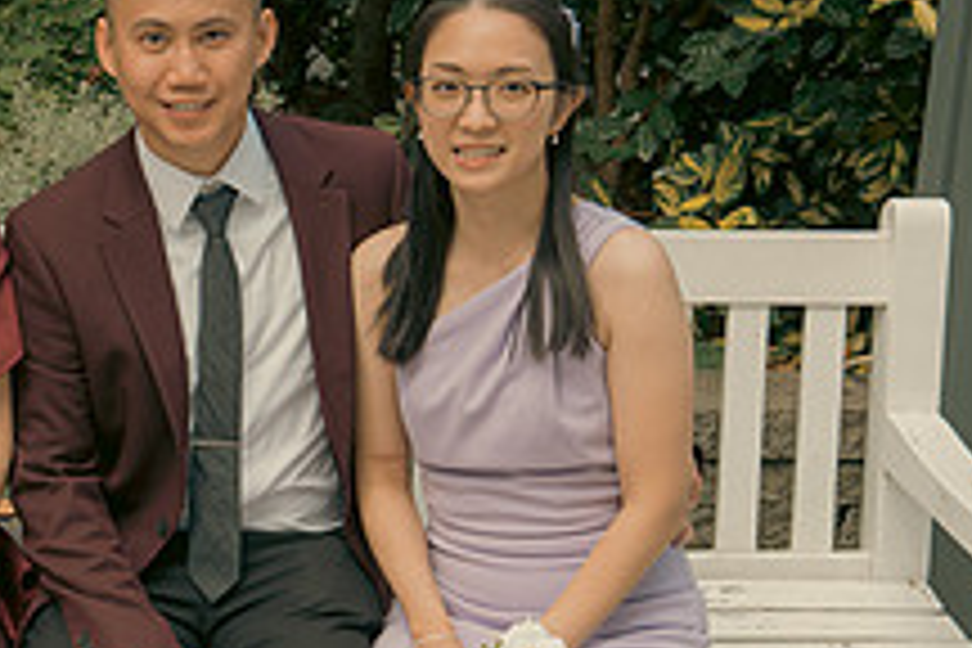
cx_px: 4
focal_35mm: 102
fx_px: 2754
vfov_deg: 13.4
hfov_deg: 19.5
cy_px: 502
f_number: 5
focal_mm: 38
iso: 125
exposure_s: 1/160
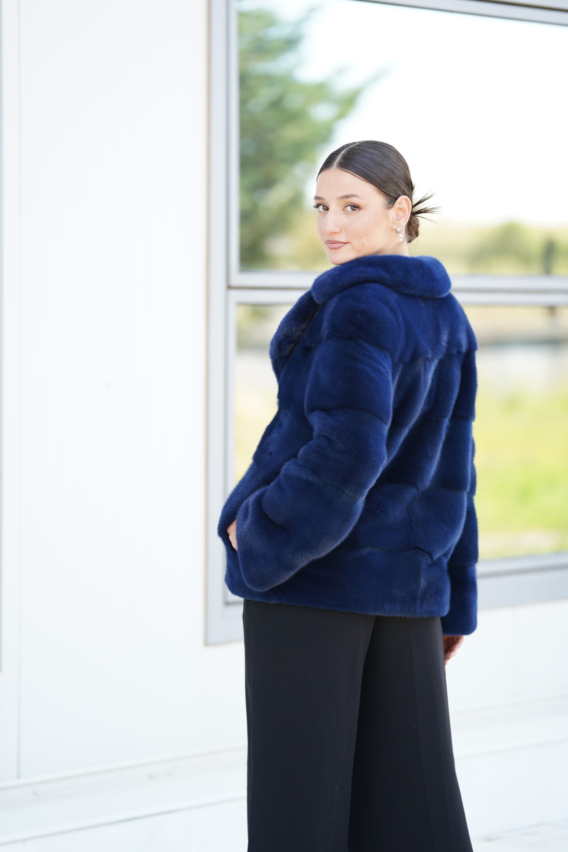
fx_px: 3100
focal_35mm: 131
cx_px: 284
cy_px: 426
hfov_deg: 10.5
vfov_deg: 15.6
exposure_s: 1/250
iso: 200
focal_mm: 131
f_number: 2.8
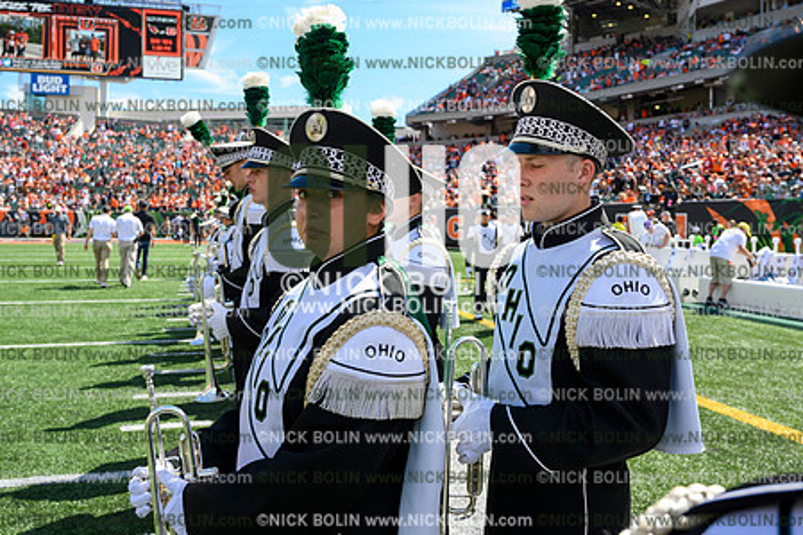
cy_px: 229
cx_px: 393
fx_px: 691
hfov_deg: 60.3
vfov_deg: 42.2
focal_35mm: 31
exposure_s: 1/200
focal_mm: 24
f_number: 5.6
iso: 100
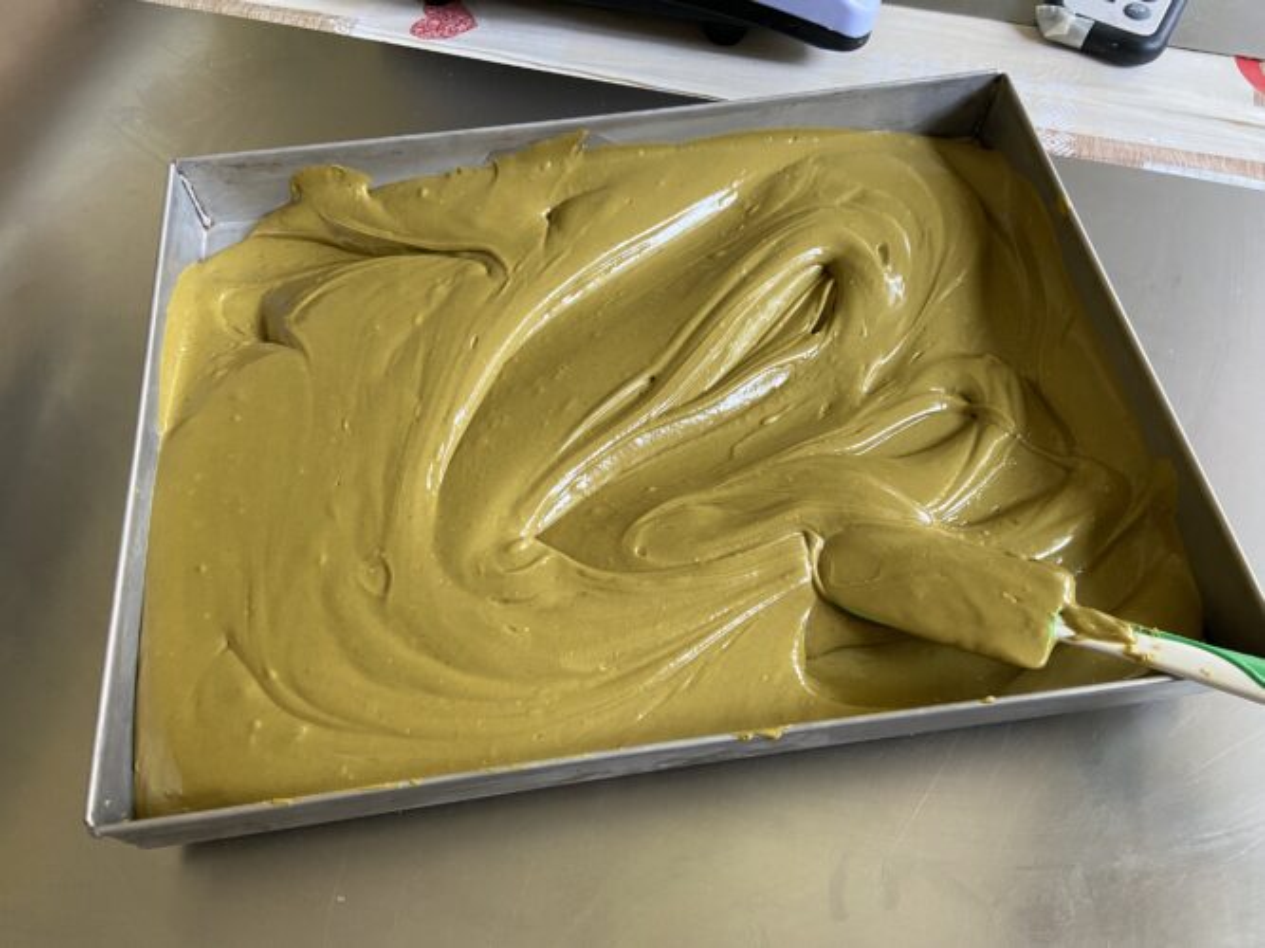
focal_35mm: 26
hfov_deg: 67.3
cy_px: 474
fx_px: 950
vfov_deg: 53.0
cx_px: 632
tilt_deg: -62.5
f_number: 1.8
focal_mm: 4.25
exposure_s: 1/60
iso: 160
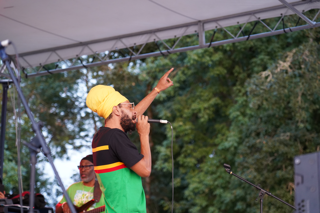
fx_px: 933
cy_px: 106
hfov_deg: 19.5
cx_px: 160
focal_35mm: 105
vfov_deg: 13.0
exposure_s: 1/160
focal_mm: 105
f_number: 4
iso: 2500
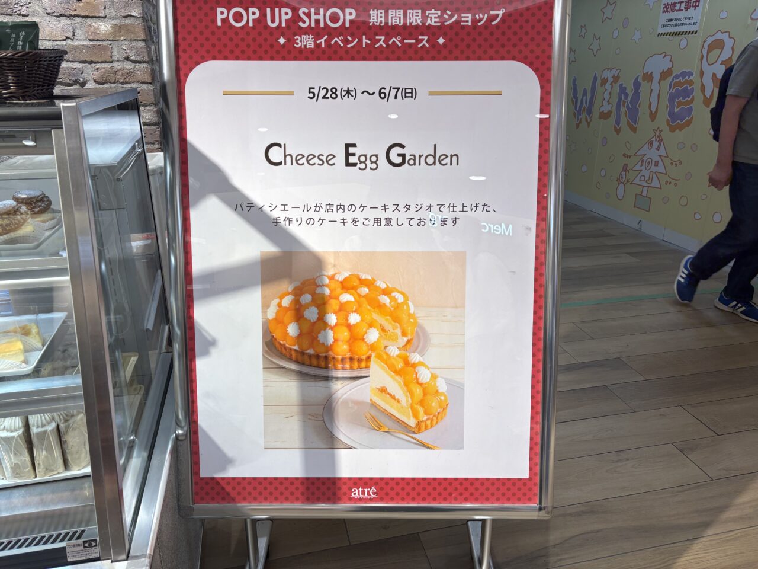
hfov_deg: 67.3
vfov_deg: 53.1
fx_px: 569
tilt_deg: -19.6
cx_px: 379
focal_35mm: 26
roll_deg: -0.4
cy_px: 284
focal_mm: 5.96
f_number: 1.6
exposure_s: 1/100
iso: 40
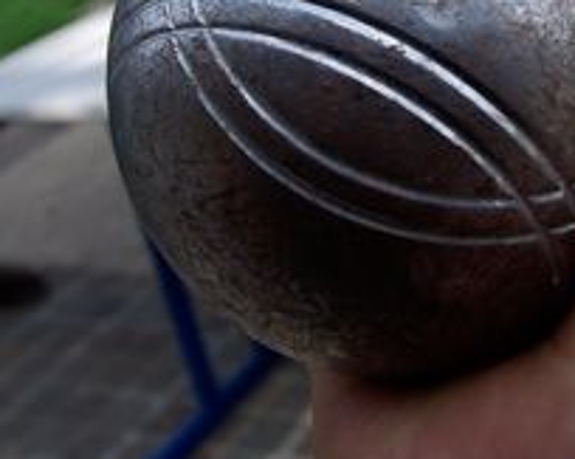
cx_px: 355
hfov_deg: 30.4
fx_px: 1055
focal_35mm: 62
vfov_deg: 23.5
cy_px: -3
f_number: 8
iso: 100
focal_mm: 14
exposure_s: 1/30
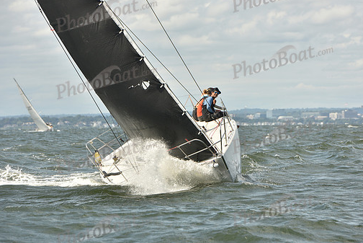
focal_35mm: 230
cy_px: 108
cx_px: 195
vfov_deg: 6.0
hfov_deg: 8.9
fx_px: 2321
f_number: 8
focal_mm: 200
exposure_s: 1/800
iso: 250
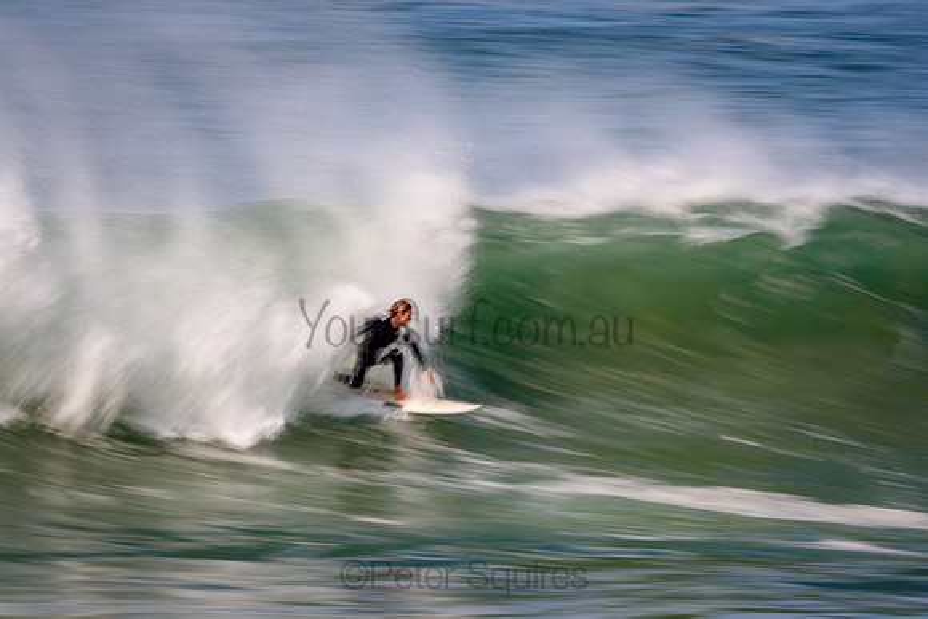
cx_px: 464
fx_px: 17017
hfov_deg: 3.1
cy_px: 310
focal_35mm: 660
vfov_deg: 2.1
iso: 100
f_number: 16
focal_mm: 440
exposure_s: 1/25
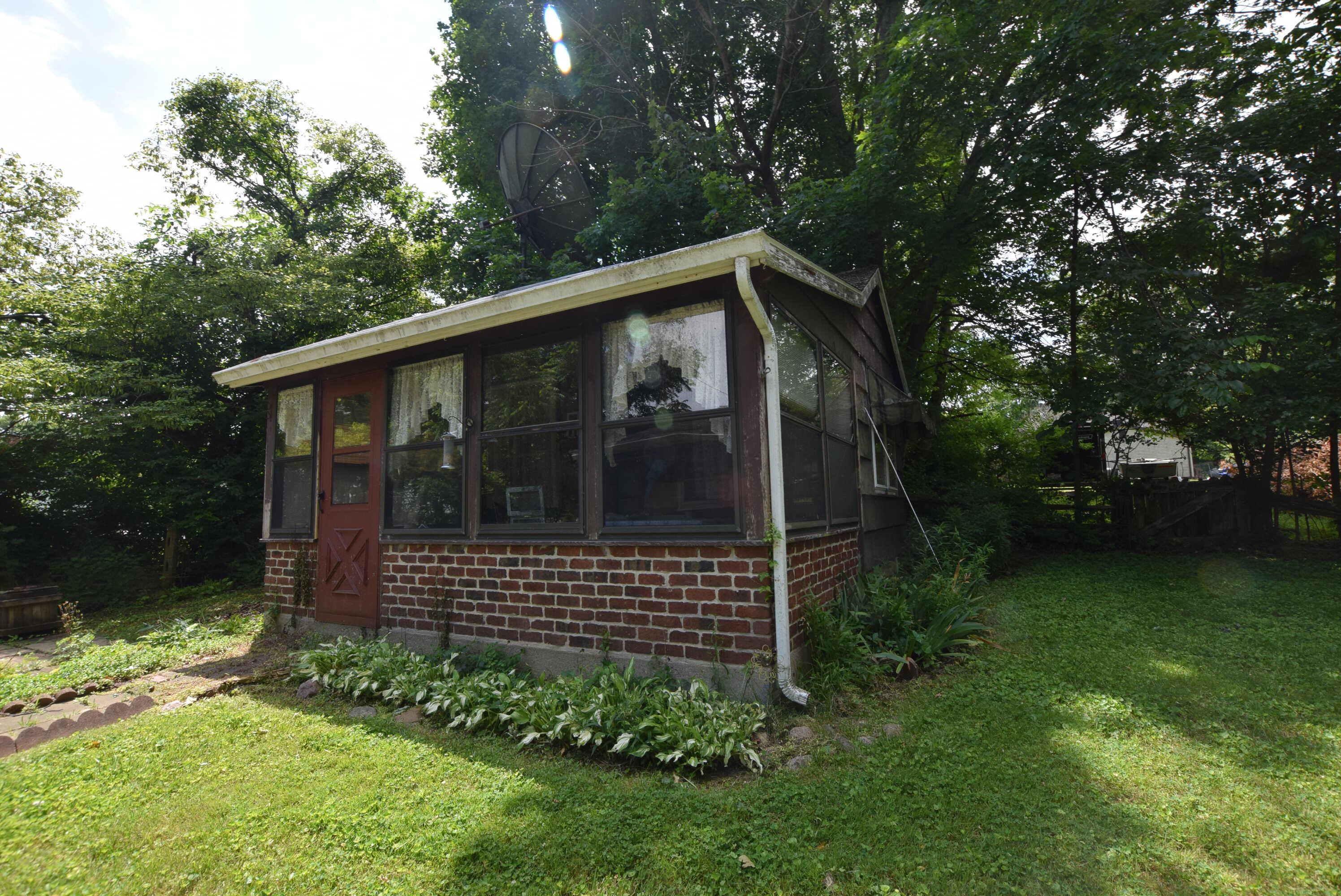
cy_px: 448
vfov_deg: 77.4
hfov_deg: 100.3
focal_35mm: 15
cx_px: 670
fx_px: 559
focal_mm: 10
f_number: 8
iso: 280
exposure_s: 1/250
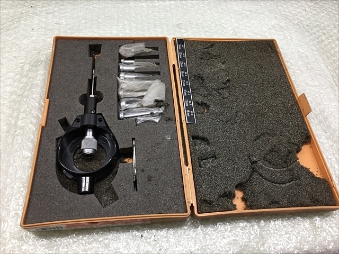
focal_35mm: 29
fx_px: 284
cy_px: 127
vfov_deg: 48.2
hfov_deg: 61.7
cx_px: 170
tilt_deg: -55.4
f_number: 2.2
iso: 32
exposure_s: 1/60
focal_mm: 4.15
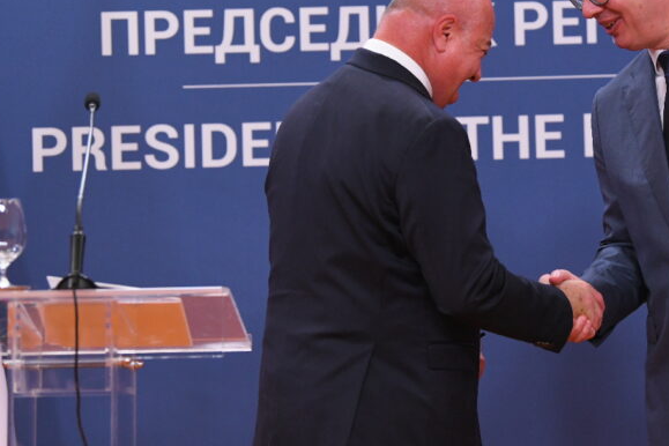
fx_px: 4274
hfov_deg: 8.9
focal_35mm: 230
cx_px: 555
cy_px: 175
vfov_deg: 6.0
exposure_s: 1/400
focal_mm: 130
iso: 3200
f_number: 4
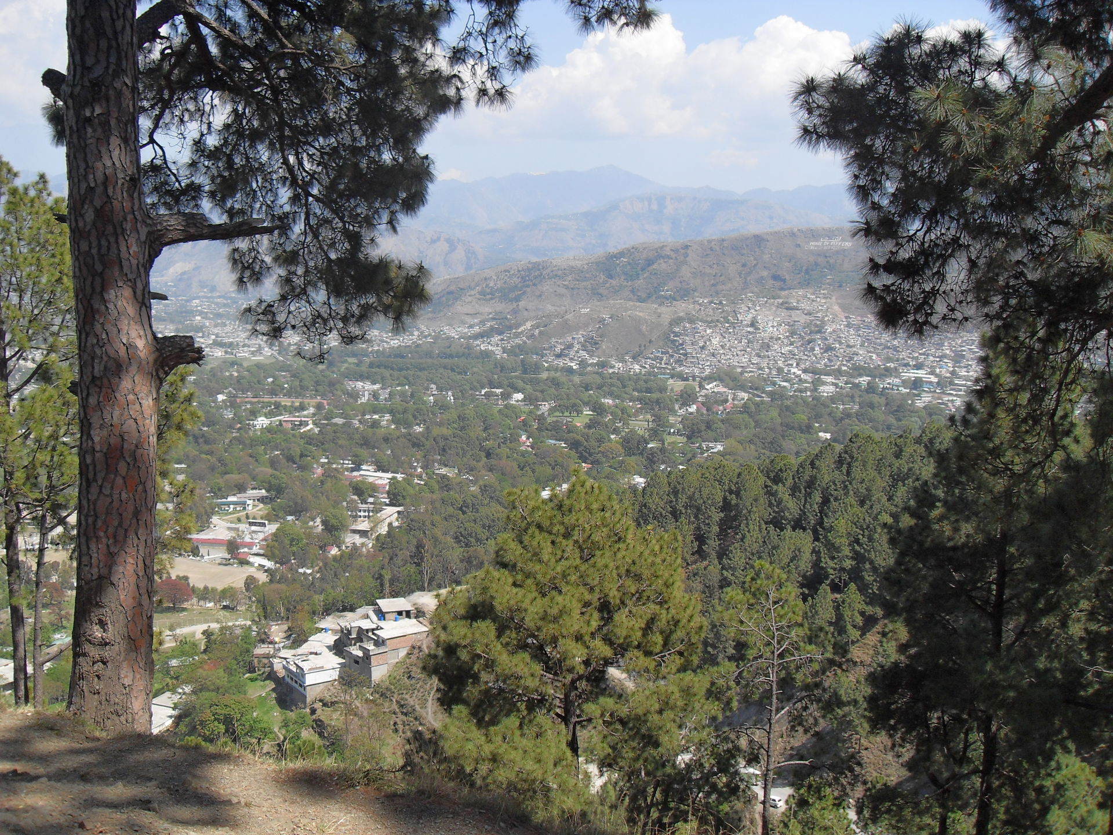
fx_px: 1093
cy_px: 418
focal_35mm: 34
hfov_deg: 54.0
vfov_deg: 41.8
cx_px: 556
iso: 80
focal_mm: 6.3
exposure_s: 1/180
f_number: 7
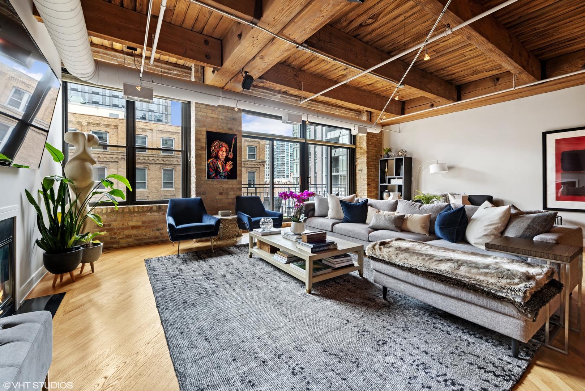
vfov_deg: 77.4
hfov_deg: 100.4
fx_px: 244
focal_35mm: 15
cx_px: 292
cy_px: 196
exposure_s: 1
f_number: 8
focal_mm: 15
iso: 100
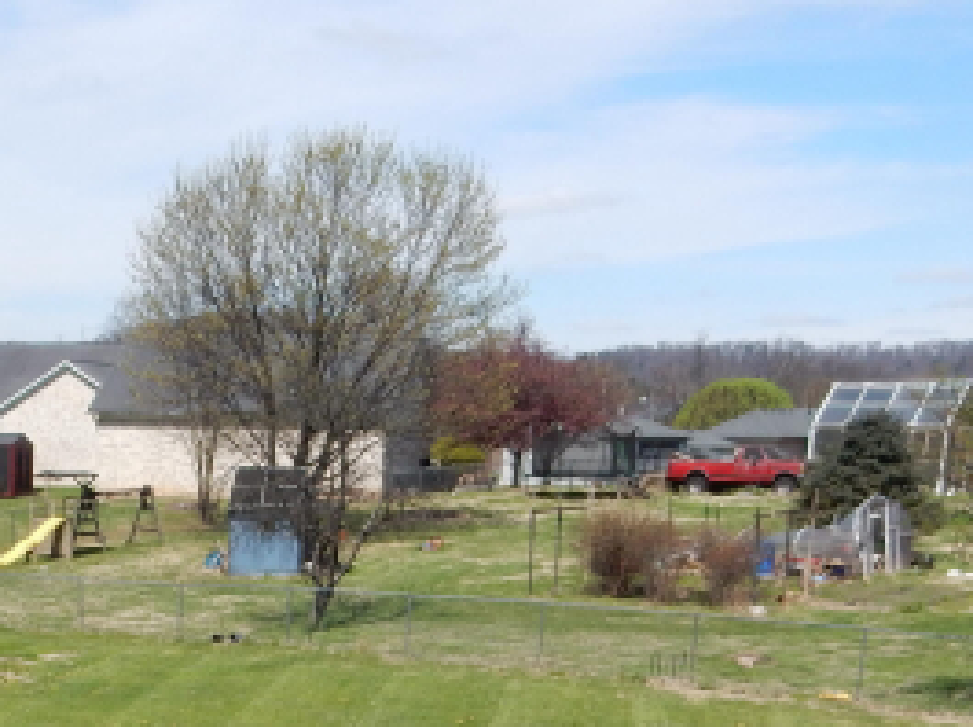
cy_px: 889
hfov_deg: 29.2
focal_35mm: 63
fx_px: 1768
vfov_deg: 21.5
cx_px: 46
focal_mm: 4.5
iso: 125
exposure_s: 1/1250
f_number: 3.7
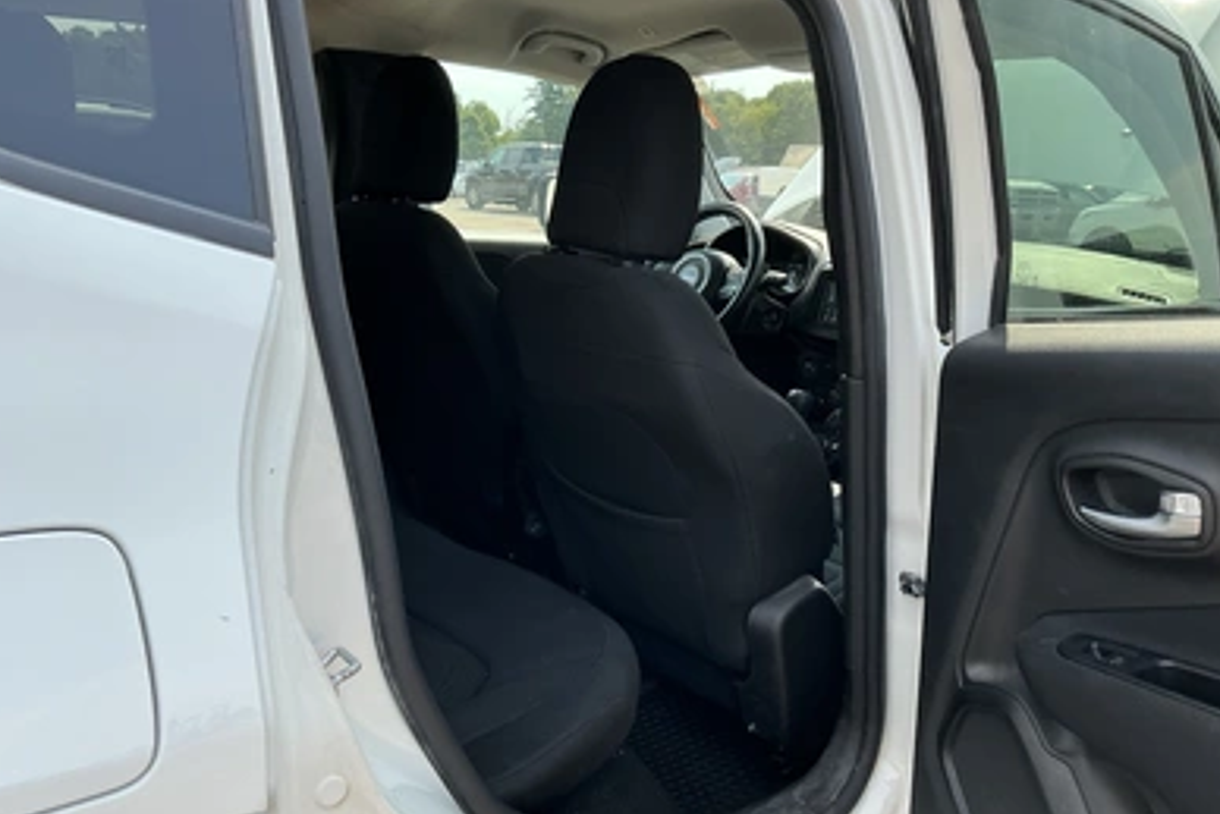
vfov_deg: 43.5
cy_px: 462
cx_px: 604
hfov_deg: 61.9
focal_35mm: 30
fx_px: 1017
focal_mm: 3
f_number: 1.8
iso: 25
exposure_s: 1/409
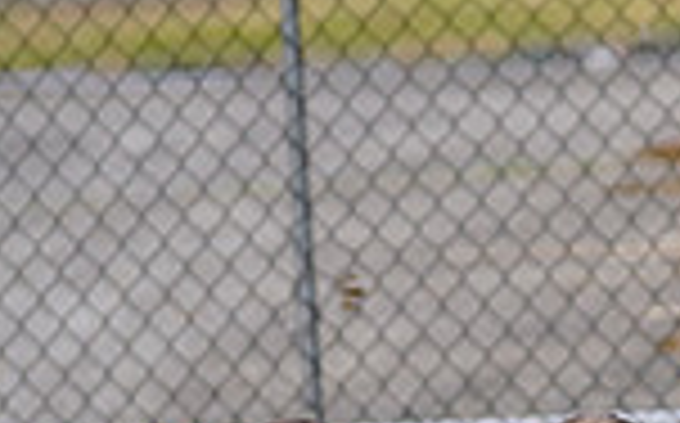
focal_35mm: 353
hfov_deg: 5.9
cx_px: 793
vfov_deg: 3.7
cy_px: 605
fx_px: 6535
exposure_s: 1/400
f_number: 2.8
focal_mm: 90
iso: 100
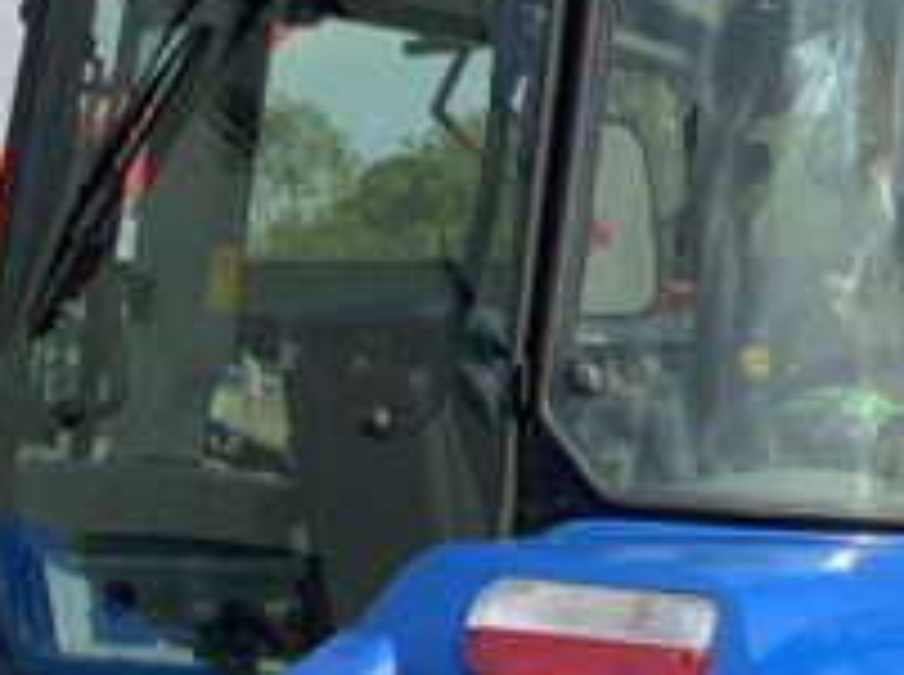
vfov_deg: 9.7
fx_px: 3858
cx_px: 1129
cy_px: 1012
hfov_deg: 13.0
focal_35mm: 148
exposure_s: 1/1534
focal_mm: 3
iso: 16
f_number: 1.8
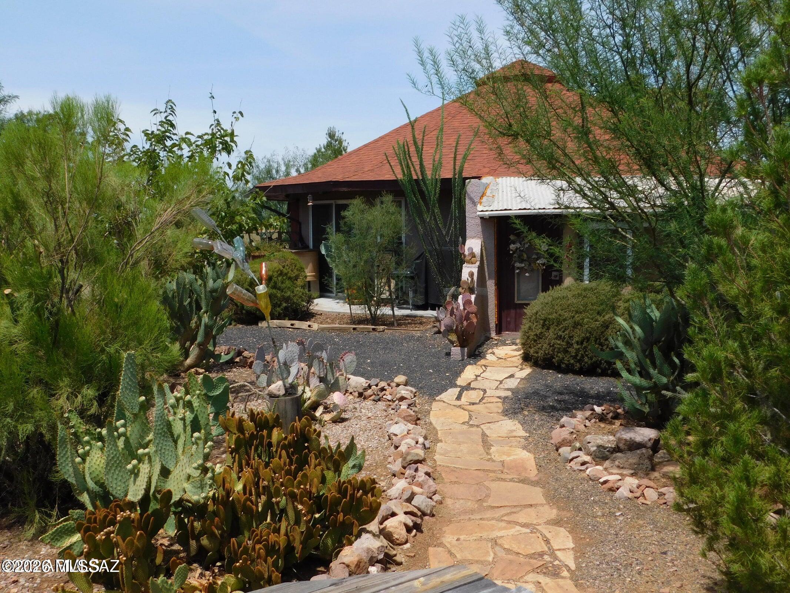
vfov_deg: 39.7
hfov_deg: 51.4
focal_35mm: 36
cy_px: 296
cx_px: 395
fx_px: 822
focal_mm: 6.3
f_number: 3.5
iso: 125
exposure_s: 1/1250
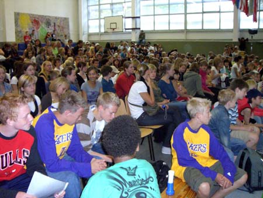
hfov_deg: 49.0
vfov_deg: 37.8
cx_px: 132
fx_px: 289
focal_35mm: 38
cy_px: 99
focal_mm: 6.2
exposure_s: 1/60
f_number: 2.7
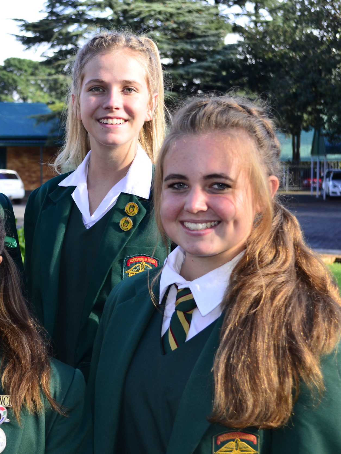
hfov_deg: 19.0
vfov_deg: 25.4
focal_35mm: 77
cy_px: 228
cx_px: 61
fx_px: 1008
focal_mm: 35
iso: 200
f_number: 5.6
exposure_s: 1/125
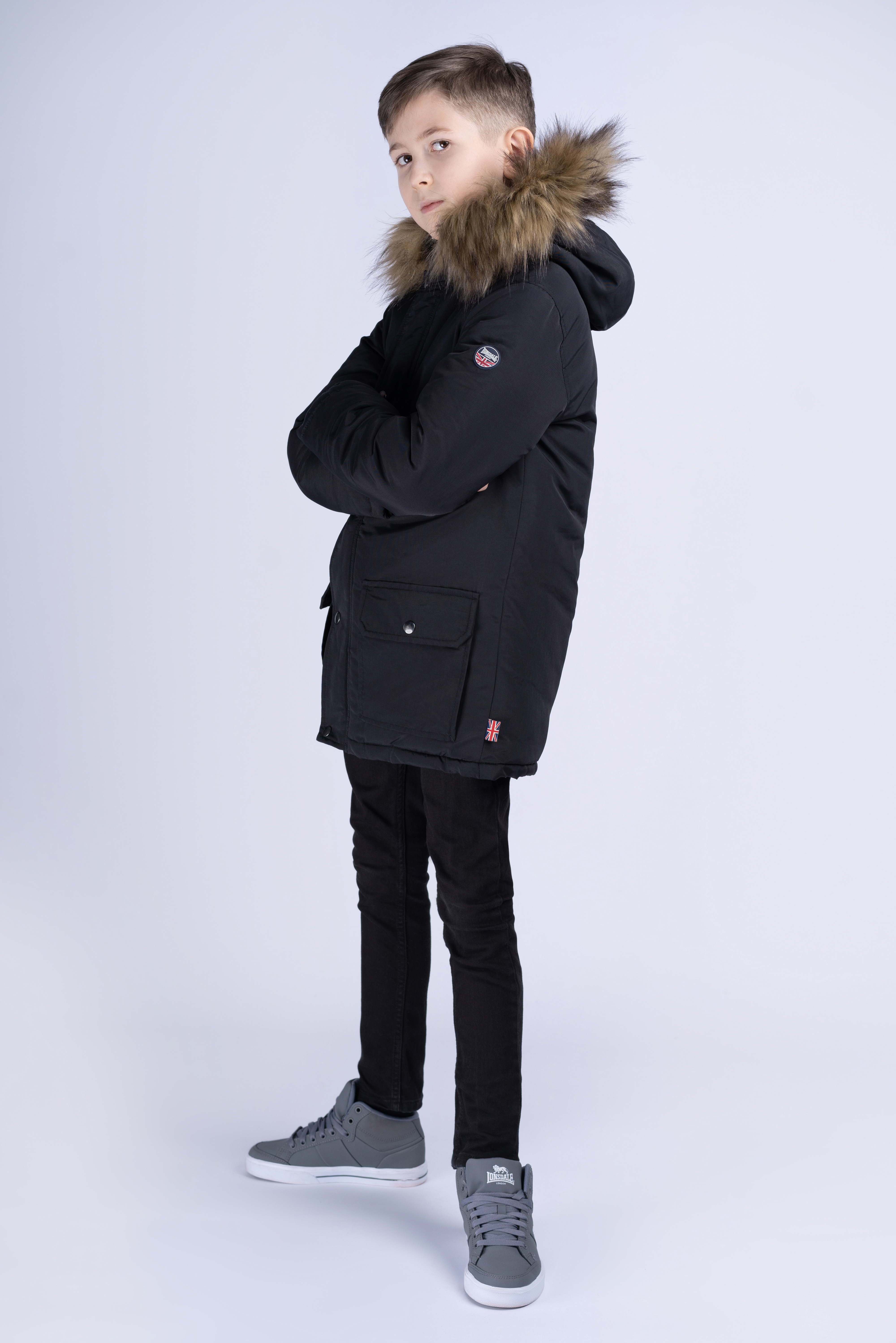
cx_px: 448
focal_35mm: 55
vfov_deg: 36.2
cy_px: 672
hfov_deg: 24.6
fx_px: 2053
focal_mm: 55
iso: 100
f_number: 5.6
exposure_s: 1/160
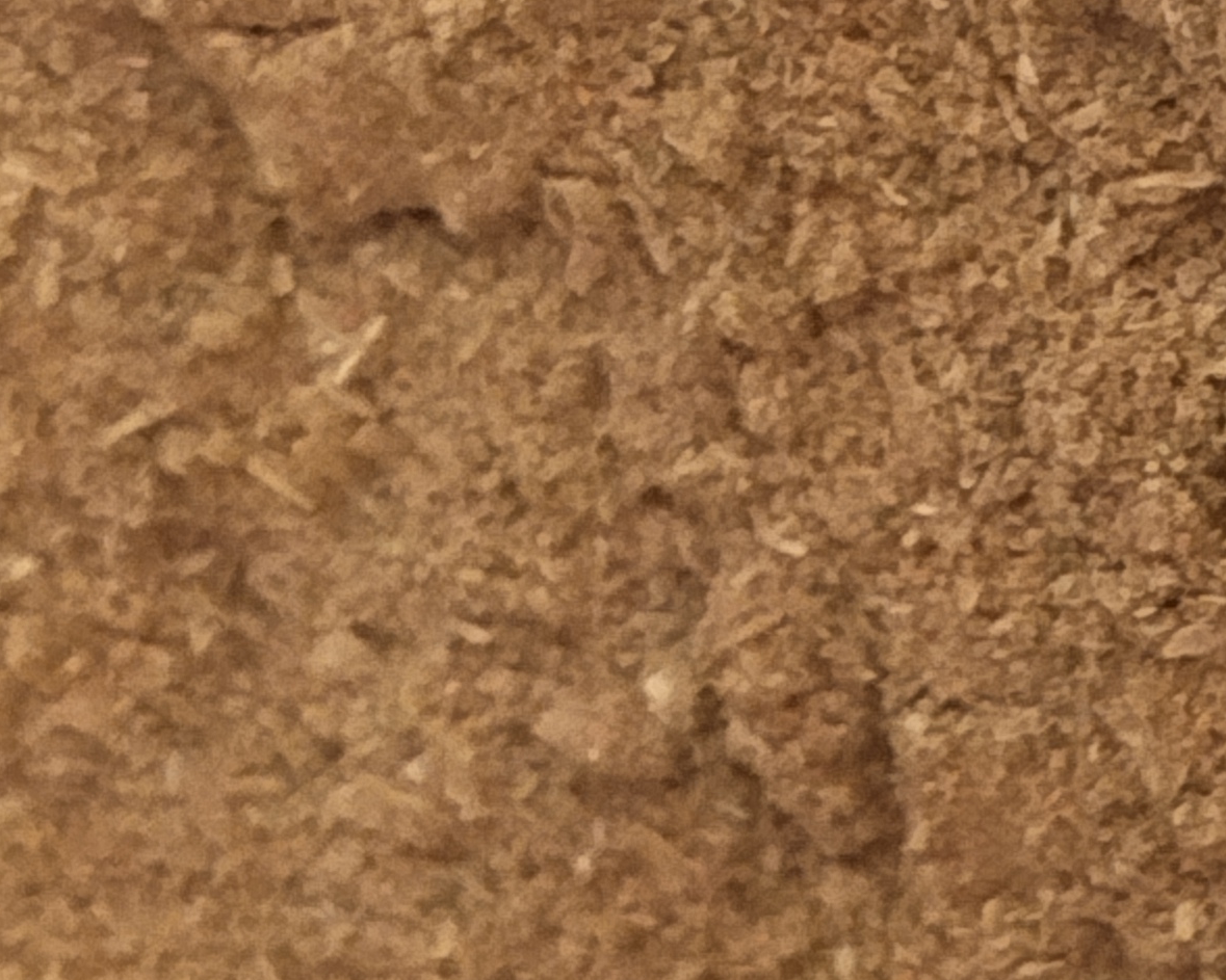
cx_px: 1489
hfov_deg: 11.9
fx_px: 5769
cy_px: 509
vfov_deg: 9.7
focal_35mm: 159
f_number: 1.7
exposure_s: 1/17
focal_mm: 5.31
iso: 500
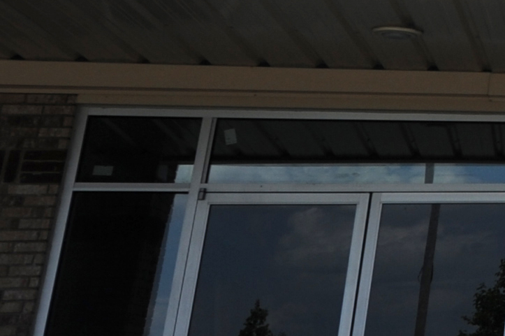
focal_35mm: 106
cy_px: -148
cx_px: 1319
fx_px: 1486
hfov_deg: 12.9
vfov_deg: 12.4
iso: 200
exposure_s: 1/800
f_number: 8
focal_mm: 18
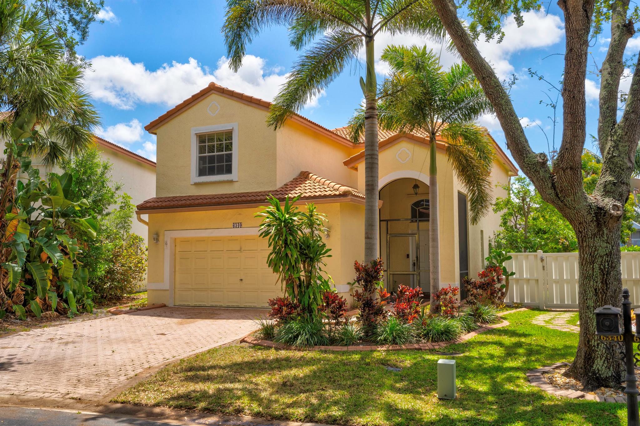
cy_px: 213
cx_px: 320
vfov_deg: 39.9
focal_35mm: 33
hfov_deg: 57.3
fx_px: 586
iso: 250
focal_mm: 33
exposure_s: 1/320
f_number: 9
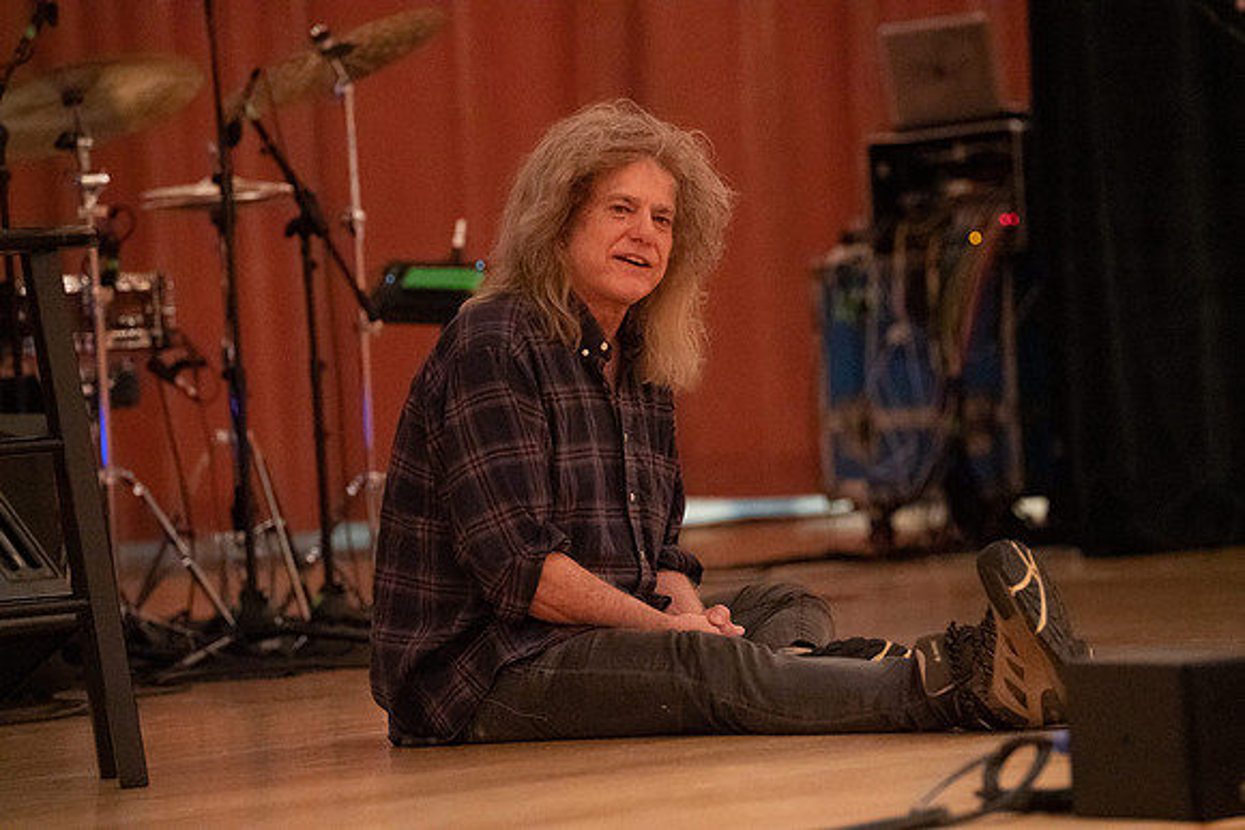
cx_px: 622
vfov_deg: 6.9
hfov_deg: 10.3
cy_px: 415
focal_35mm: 200
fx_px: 6918
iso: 20000
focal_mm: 200
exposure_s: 1/160
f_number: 4.5
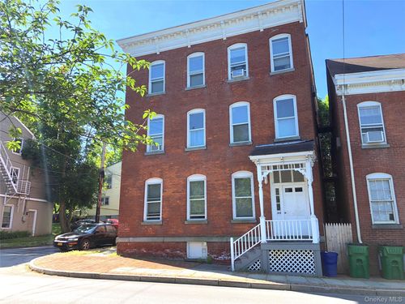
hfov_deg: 63.4
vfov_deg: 49.7
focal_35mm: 28
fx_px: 328
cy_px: 152
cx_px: 202
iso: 20
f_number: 1.8
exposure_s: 1/552
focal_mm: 3.99
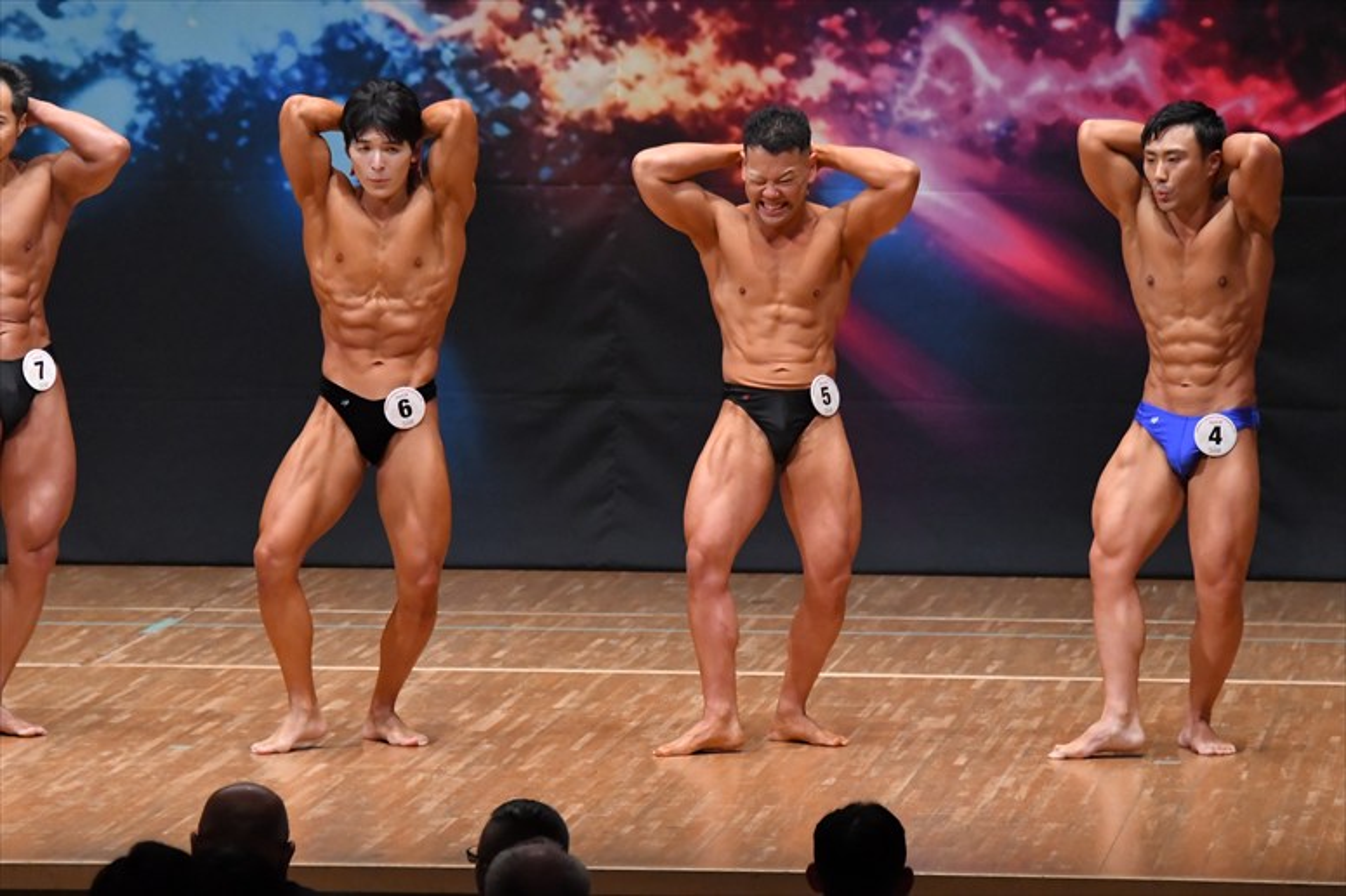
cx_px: 673
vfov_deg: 5.4
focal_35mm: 255
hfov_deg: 8.1
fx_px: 9530
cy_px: 448
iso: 6400
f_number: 5.6
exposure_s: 1/400
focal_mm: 170
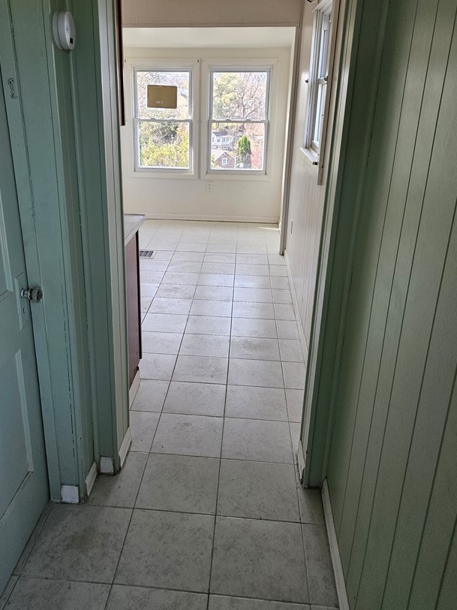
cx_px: 195
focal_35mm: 29
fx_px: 510
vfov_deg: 61.5
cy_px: 277
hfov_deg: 48.1
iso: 200
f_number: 1.8
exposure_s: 1/359
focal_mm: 5.4
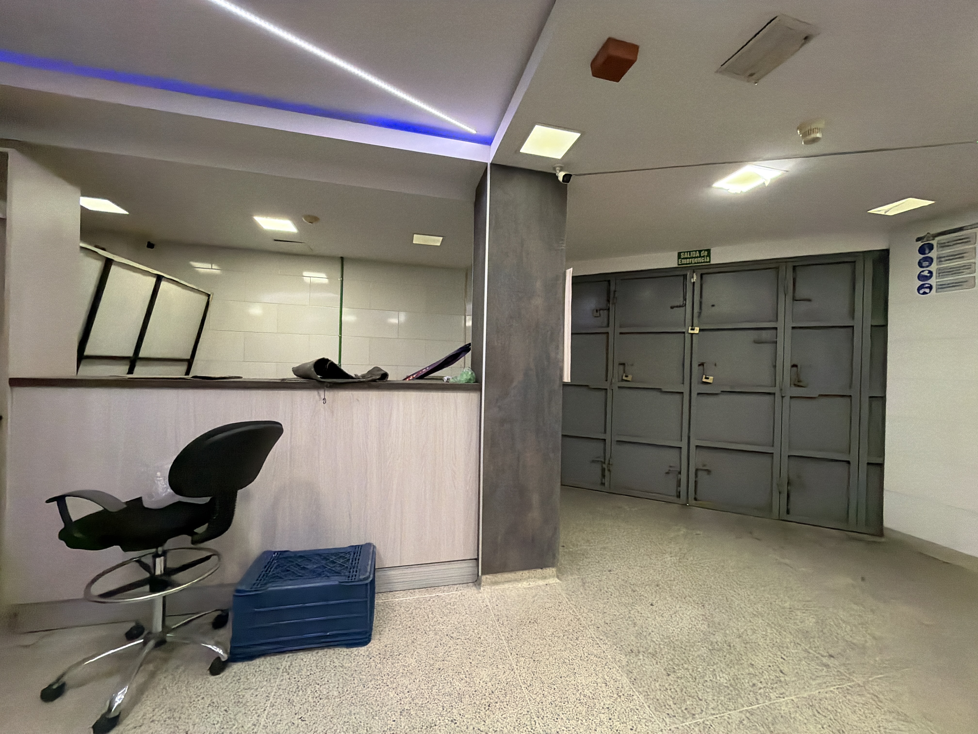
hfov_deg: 102.1
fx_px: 396
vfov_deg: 85.7
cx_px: 489
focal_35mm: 14
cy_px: 367
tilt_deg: -0.1
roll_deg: -1.2
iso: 640
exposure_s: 1/120
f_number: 2.2
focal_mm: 2.22
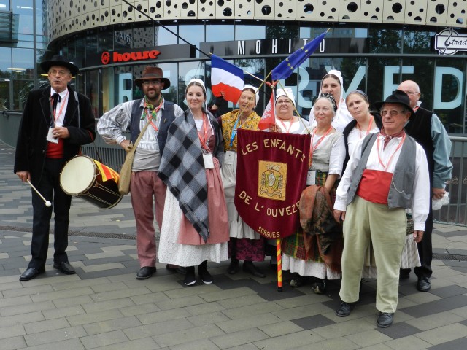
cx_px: 234
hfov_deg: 49.0
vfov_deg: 37.7
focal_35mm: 38
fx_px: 513
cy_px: 175
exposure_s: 1/200
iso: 160
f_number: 4
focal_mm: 6.7
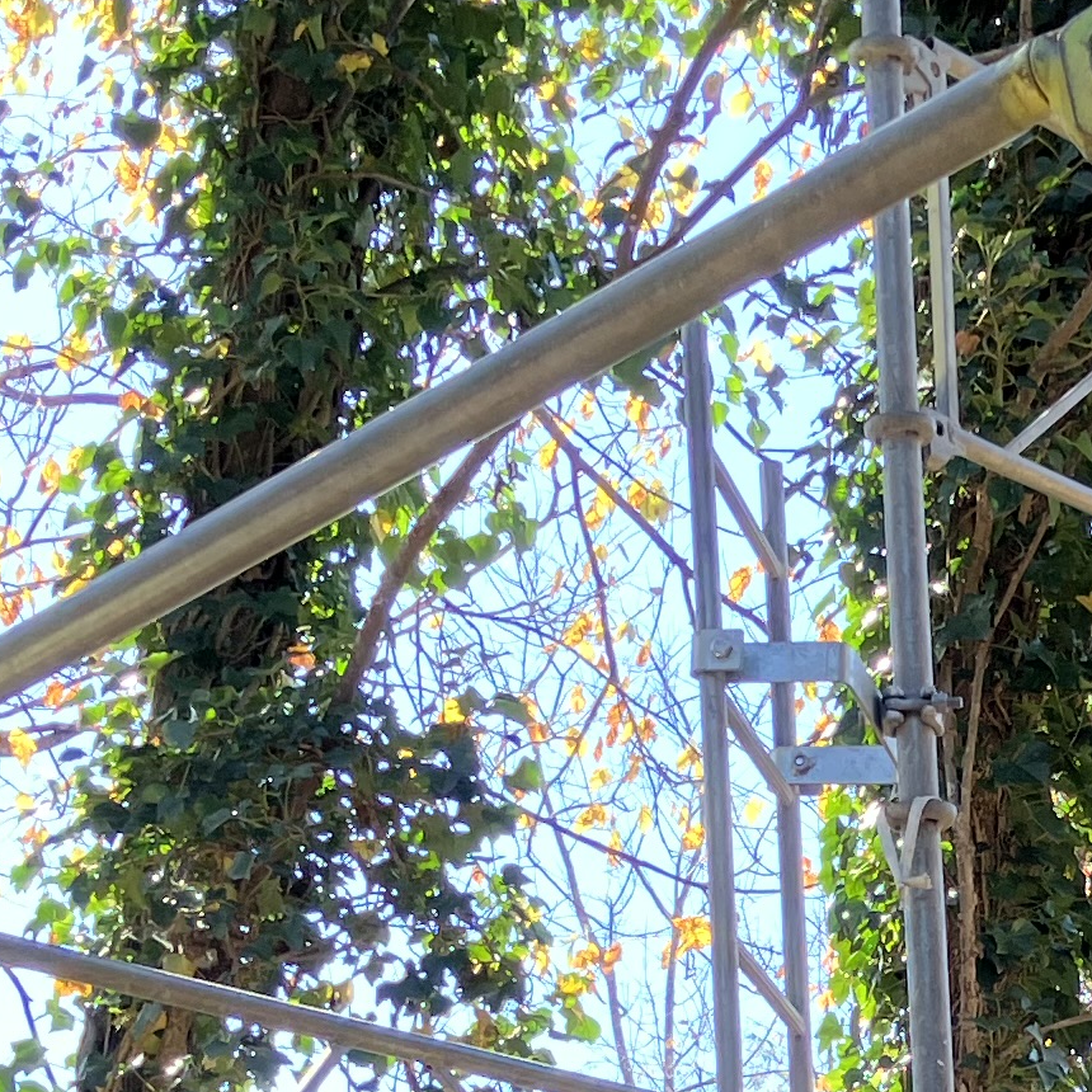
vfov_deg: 14.3
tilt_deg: +11.5
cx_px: 1222
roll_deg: +4.8
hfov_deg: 14.6
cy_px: 1458
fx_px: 4140
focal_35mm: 116
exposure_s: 1/203
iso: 32
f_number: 1.8
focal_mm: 3.99
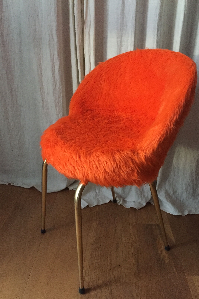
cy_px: 152
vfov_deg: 60.3
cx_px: 111
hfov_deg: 42.3
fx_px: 257
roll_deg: -1.2
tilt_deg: -23.1
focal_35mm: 31
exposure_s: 1/17
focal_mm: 4.15
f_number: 2.2
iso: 400
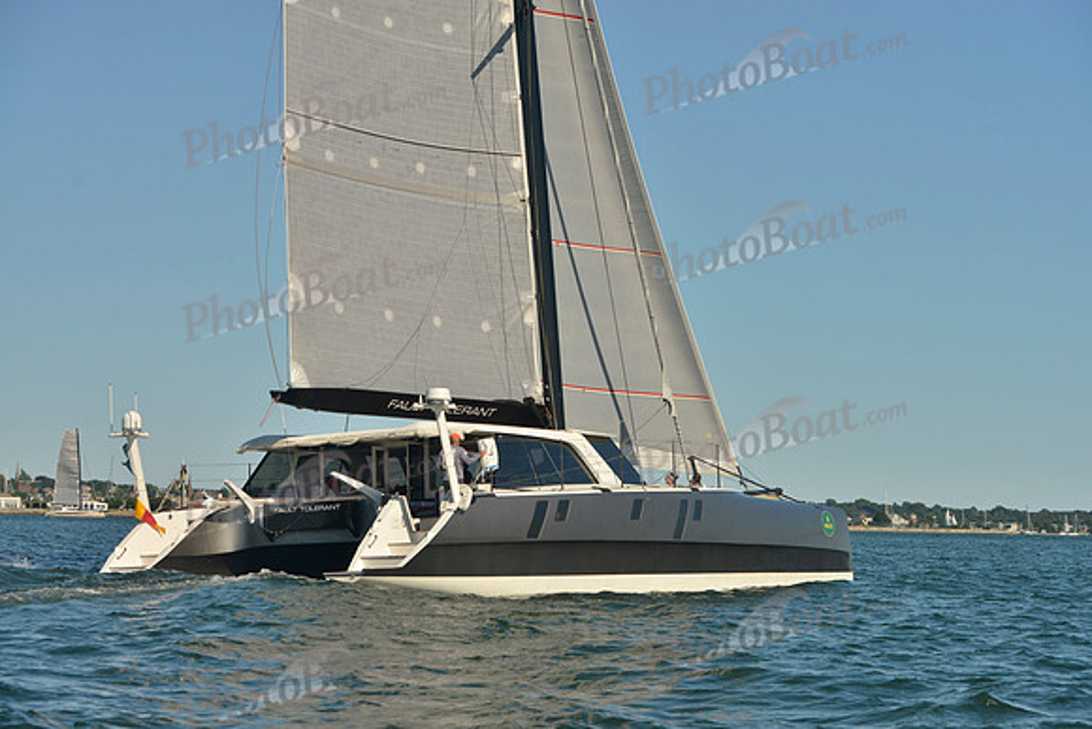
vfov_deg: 19.5
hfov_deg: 28.8
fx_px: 2124
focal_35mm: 70
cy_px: 364
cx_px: 546
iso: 400
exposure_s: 1/1250
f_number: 8
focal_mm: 70
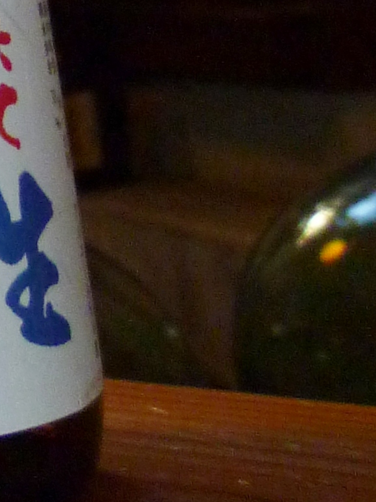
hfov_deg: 9.9
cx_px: -484
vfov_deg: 12.5
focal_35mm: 134
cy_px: -586
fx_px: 1942
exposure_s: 1/60
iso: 160
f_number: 2.2
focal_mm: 4.3
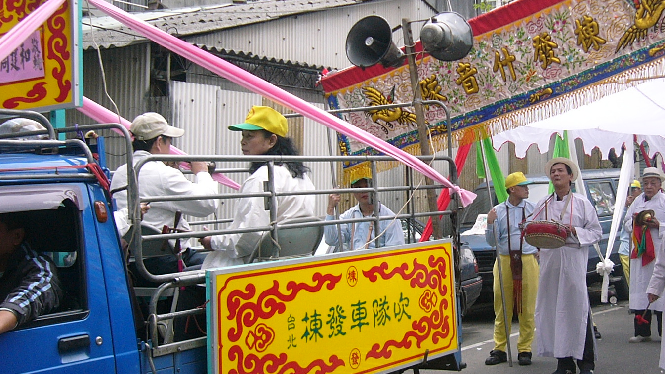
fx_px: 1023
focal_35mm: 58
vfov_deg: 20.7
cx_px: 474
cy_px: 154
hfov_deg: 35.4
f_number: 2.8
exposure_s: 1/200
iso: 50
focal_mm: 5.8
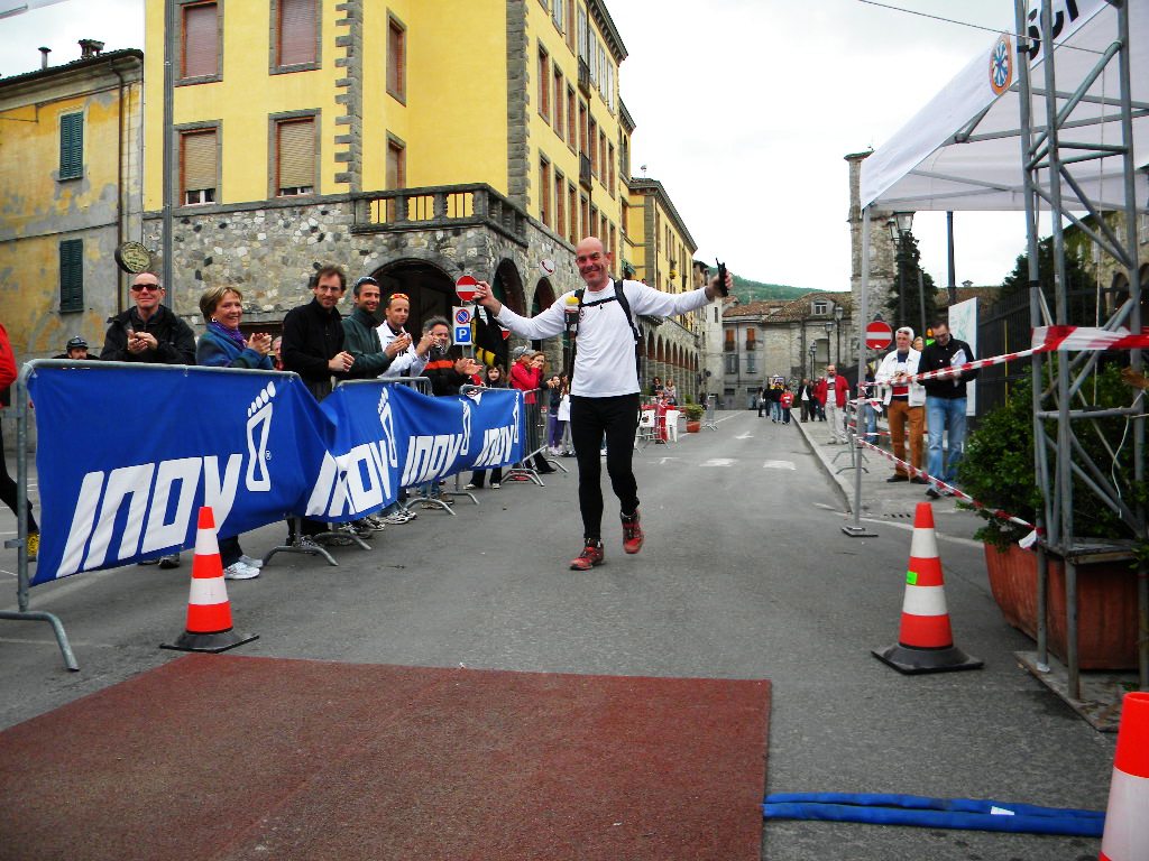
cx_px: 574
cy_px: 430
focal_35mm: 28
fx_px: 929
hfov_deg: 63.4
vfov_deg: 49.7
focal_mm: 5
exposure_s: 1/343
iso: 80
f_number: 3.5
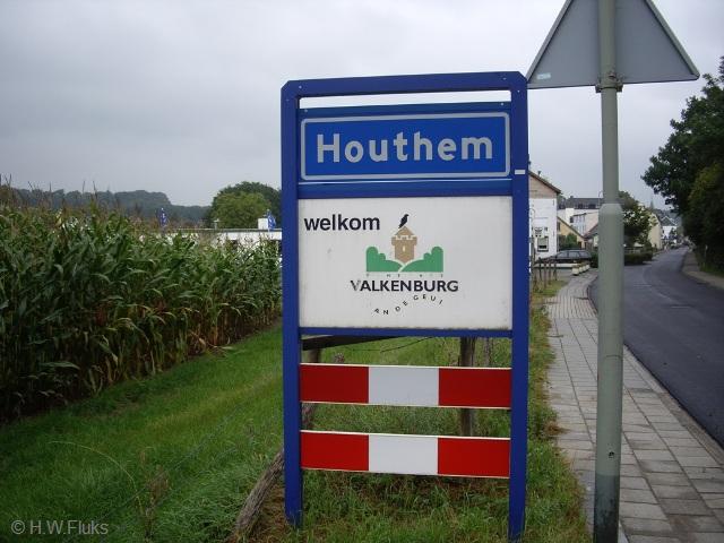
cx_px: 362
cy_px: 272
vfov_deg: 37.7
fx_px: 795
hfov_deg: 49.0
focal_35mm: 38
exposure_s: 1/400
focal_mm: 7.9
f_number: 2.8
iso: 64
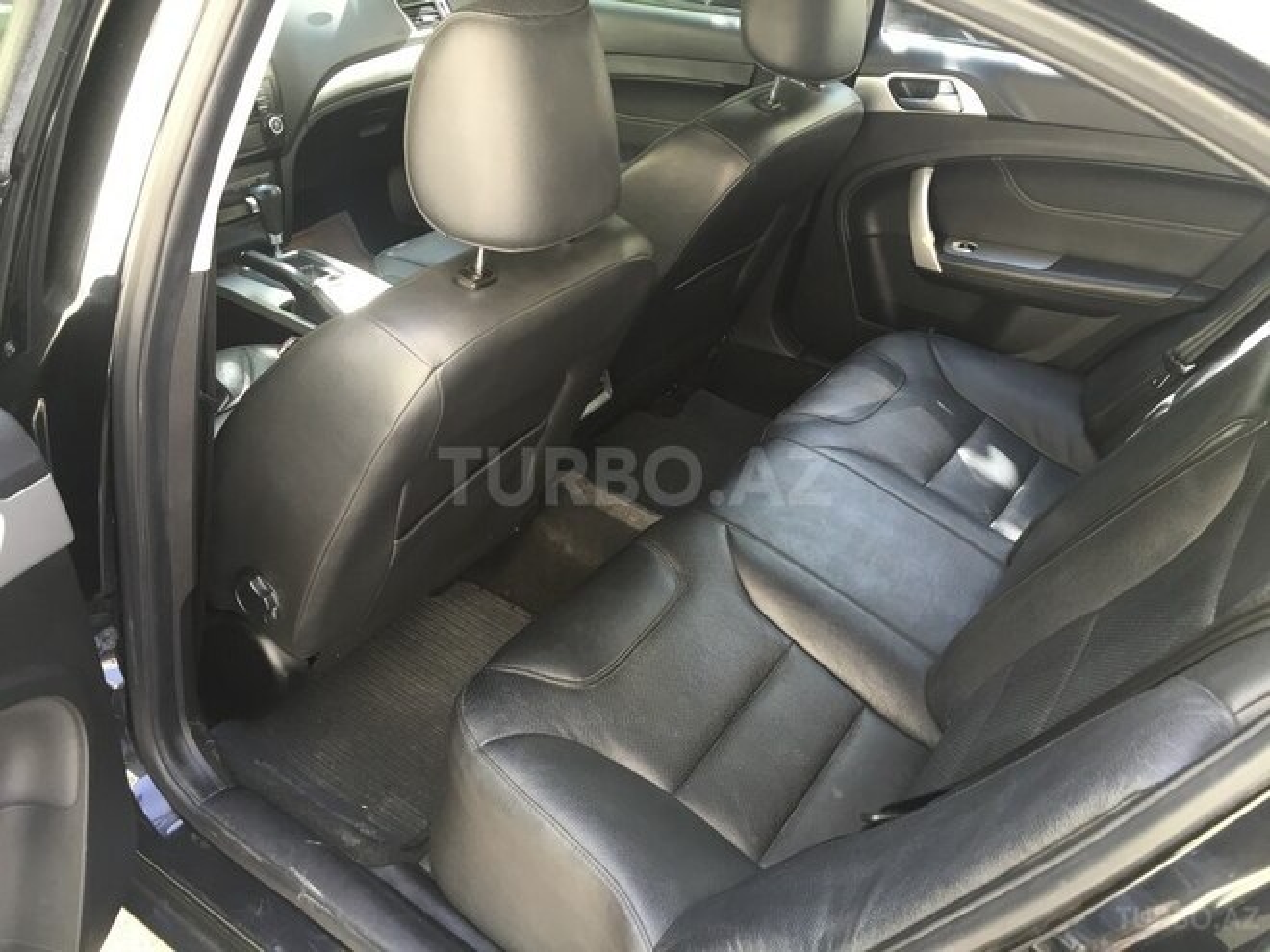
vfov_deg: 48.2
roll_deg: -5.8
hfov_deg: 61.7
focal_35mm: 29
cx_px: 635
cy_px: 476
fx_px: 1064
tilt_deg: -35.4
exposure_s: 1/33
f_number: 2.2
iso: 32
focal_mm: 4.15
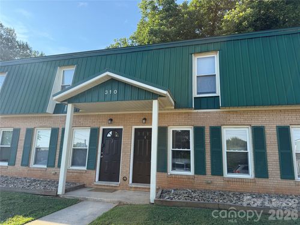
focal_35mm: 24
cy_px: 112
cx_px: 150
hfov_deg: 71.6
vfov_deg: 56.8
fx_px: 208
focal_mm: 6.76
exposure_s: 1/1337
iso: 100
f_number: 1.78
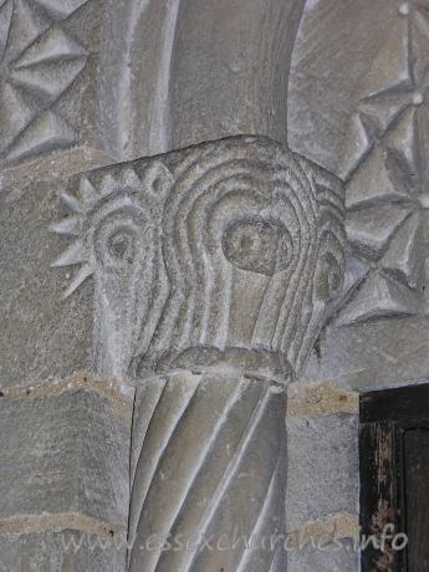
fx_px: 1719
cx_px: 214
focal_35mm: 104
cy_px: 286
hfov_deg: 14.2
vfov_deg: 18.9
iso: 50
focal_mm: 26.5
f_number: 3.7
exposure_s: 1/60.1
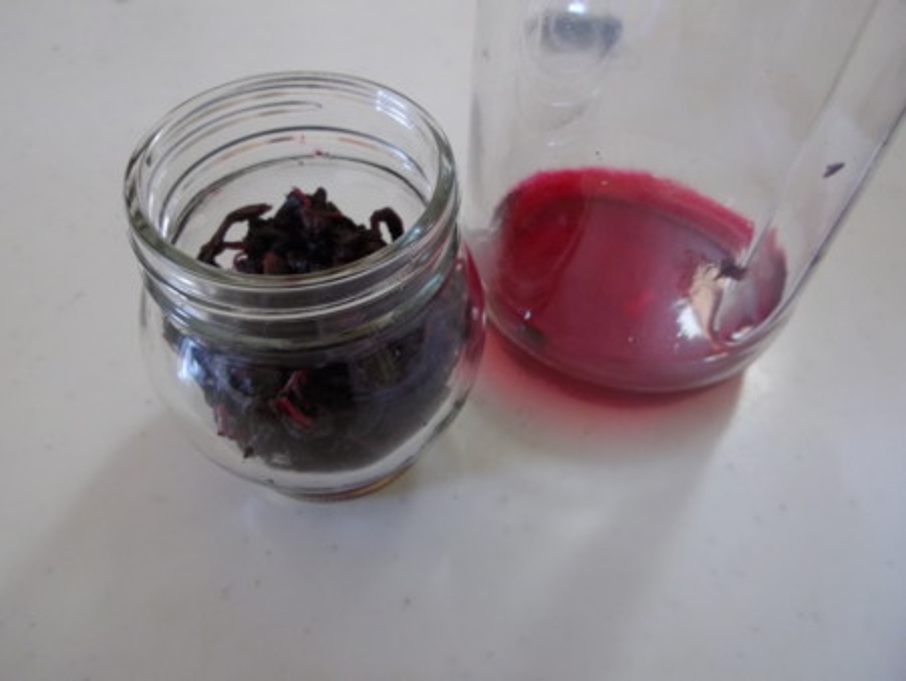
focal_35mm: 27
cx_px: 453
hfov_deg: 65.3
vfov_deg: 51.4
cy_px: 340
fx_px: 707
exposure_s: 1/50
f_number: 3.2
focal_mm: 4.9
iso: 249
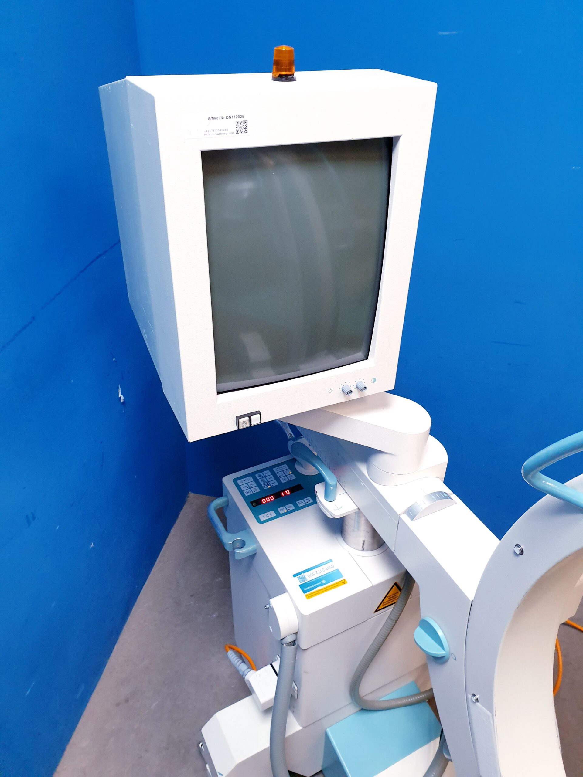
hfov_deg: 53.1
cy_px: 388
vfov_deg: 67.3
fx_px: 584
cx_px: 292
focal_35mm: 26
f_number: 2.4
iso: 320
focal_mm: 4.3
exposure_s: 1/50
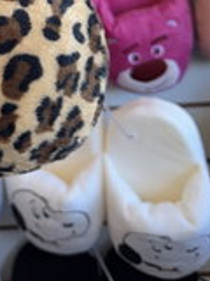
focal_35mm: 80
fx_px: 647
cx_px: -91
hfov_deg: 16.9
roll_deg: +1.8
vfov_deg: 21.9
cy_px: -85
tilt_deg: -2.5
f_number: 1.78
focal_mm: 6.76
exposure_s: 1/100
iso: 100
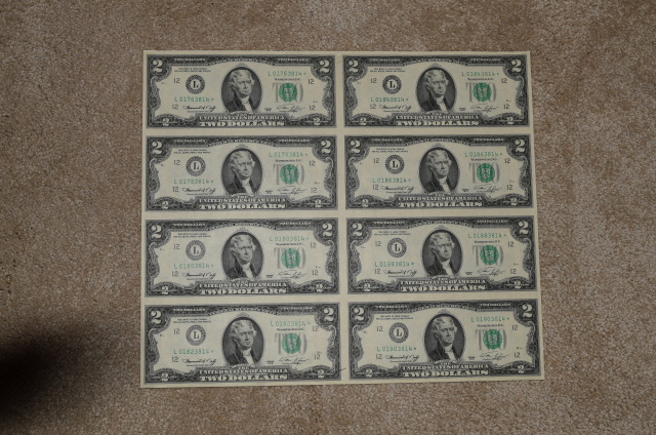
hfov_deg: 42.4
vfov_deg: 28.8
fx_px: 846
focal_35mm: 46
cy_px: 218
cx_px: 328
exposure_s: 1/60
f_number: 8
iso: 100
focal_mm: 31
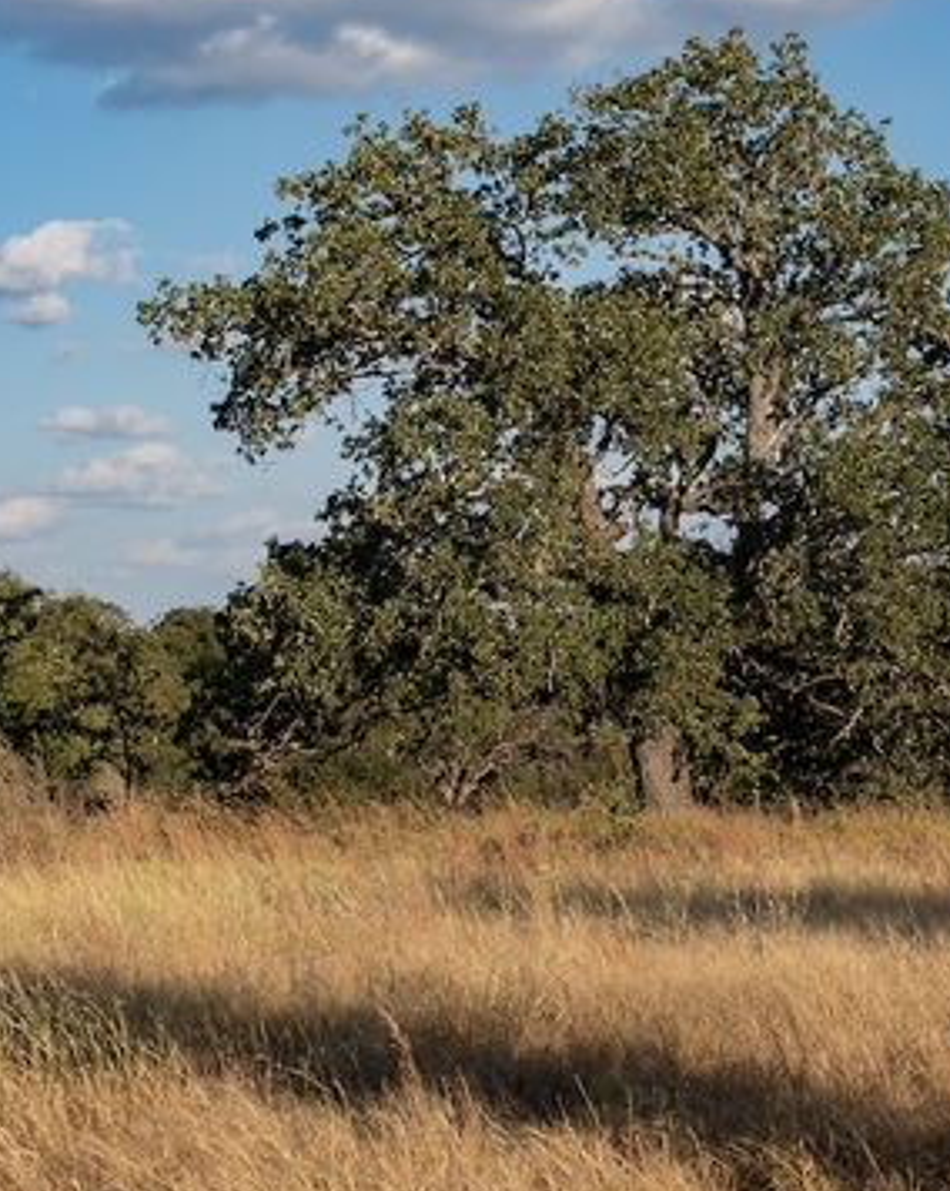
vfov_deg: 20.6
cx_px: 679
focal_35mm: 93
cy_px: 559
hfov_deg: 16.4
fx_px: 3274
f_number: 13
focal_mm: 55
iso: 400
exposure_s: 1/350
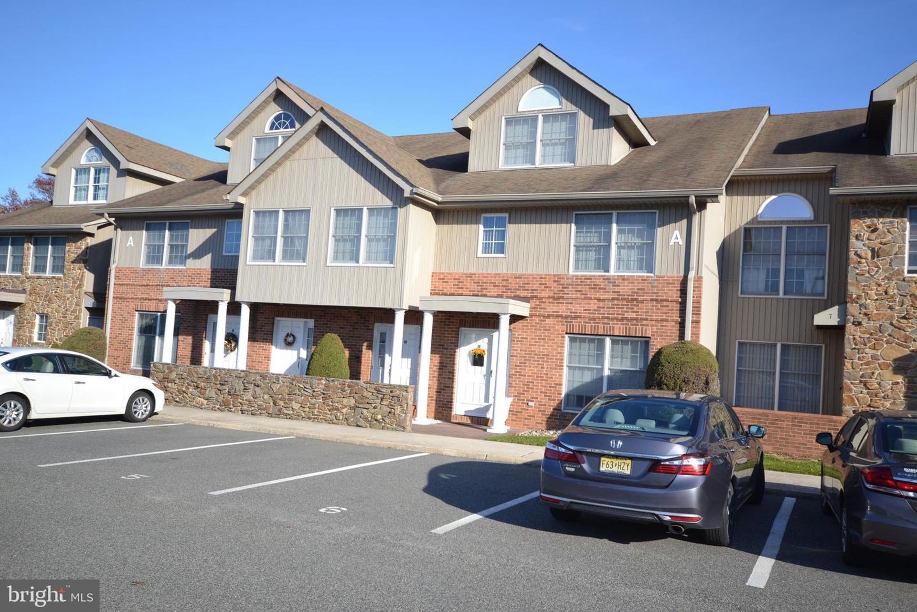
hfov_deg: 61.9
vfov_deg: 43.6
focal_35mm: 30
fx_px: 764
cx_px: 458
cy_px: 306
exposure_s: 1/200
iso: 100
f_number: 7.1
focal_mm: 20
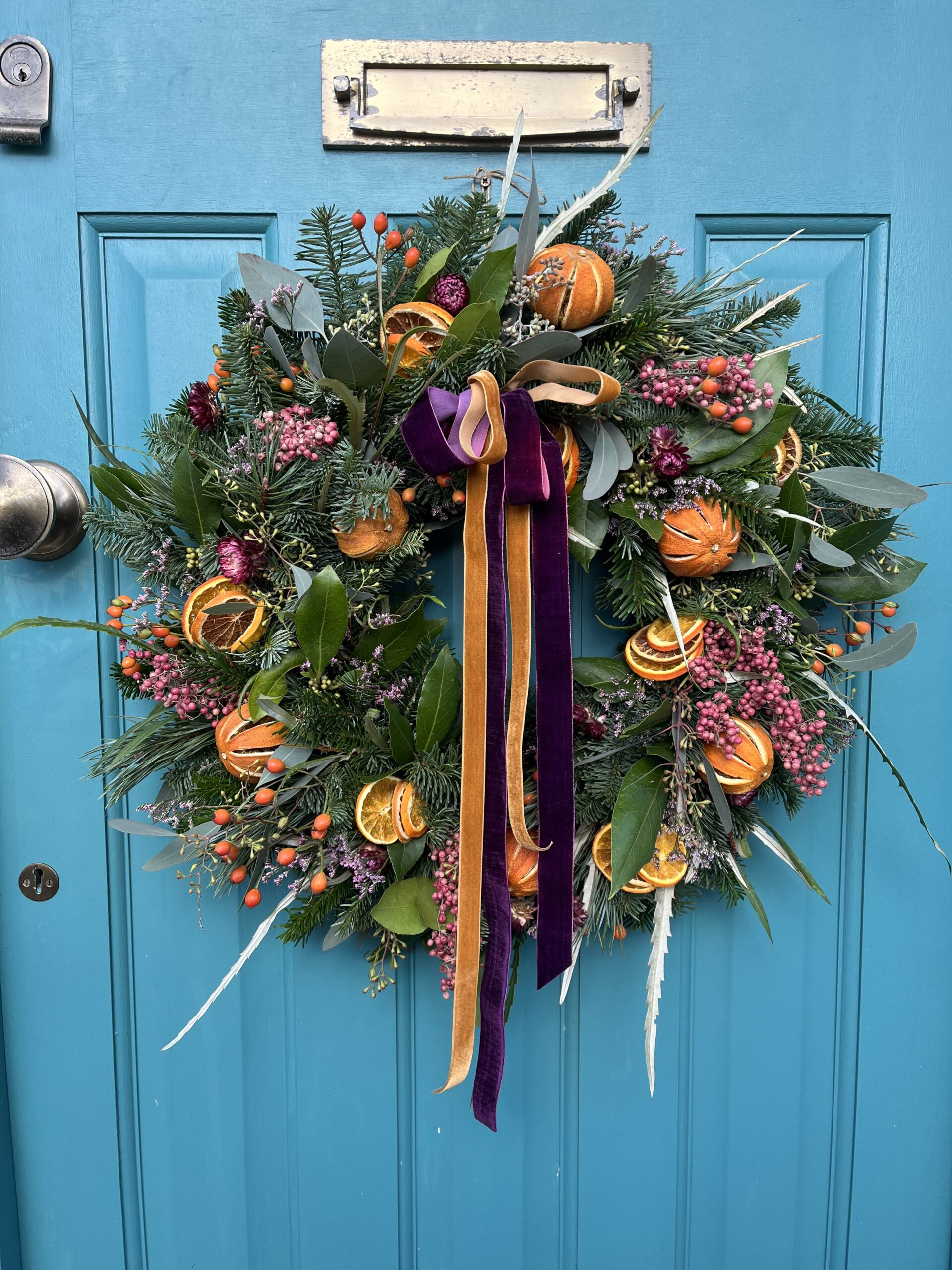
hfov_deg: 53.1
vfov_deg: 67.3
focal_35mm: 26
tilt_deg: -5.6
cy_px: 635
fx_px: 953
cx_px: 476
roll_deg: -0.1
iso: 40
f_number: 1.6
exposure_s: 1/169
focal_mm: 5.1
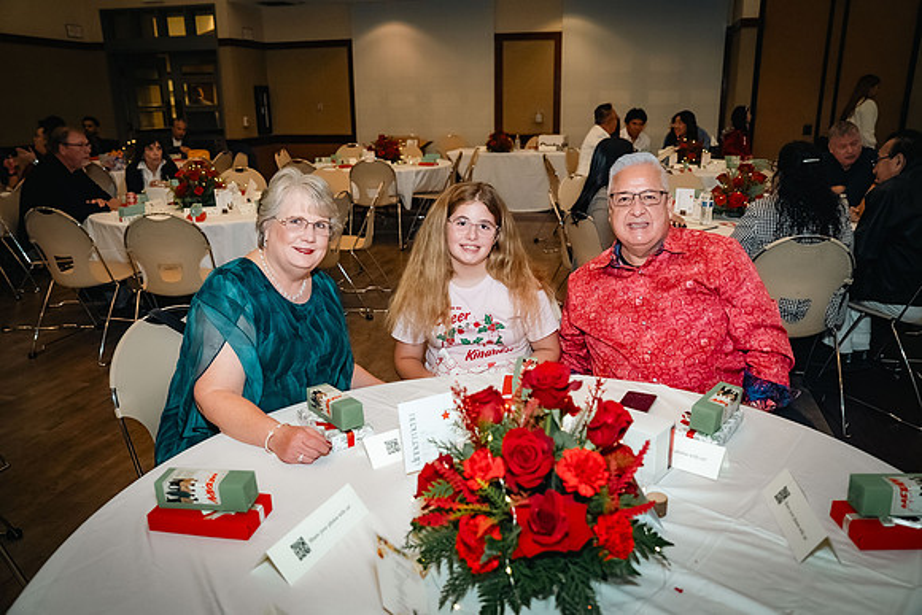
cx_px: 461
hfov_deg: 67.4
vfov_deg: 48.0
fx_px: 692
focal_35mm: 27
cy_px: 308
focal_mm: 27
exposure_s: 1/100
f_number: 3.5
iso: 1600
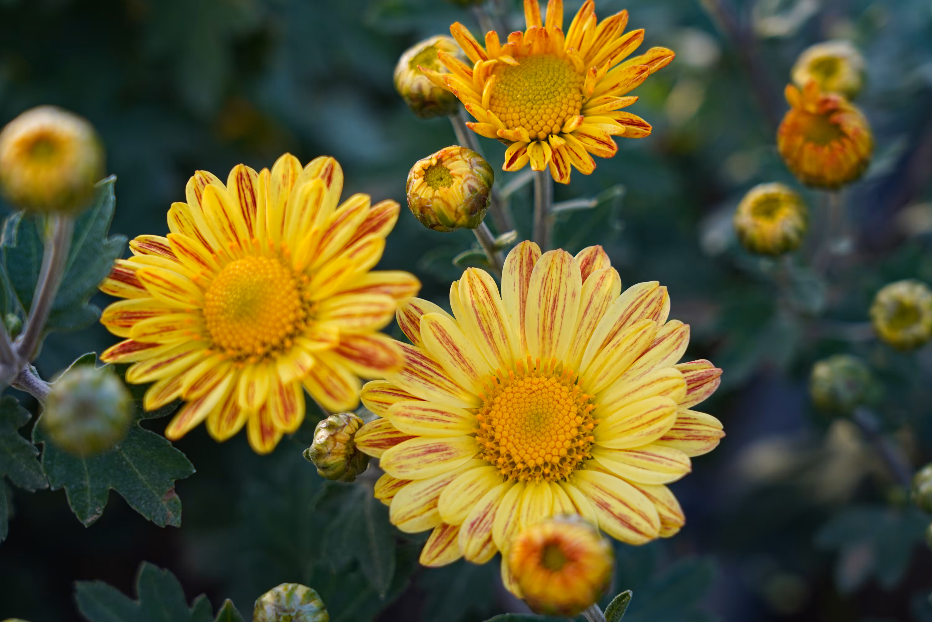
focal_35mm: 105
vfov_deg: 13.0
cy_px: 311
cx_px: 466
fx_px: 2718
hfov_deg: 19.5
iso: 400
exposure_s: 1/160
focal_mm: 105
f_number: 7.1
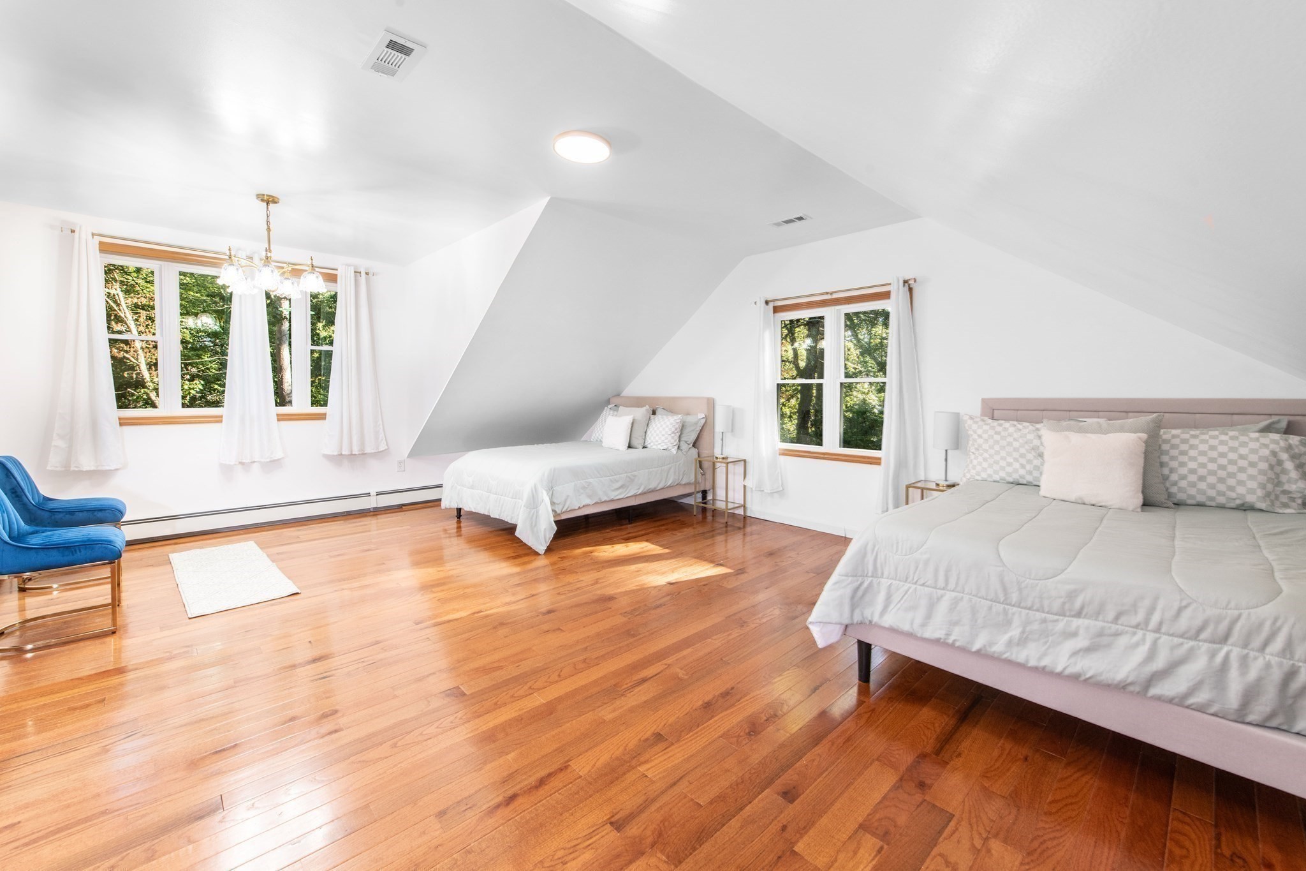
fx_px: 508
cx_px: 653
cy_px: 436
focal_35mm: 14
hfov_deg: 104.3
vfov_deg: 81.2
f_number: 10
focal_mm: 14
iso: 400
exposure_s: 1/10
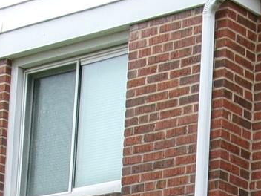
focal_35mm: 163
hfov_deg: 11.5
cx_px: 429
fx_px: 1229
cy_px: 473
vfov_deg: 8.3
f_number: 3.9
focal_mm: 5.1
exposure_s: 1/150
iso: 100
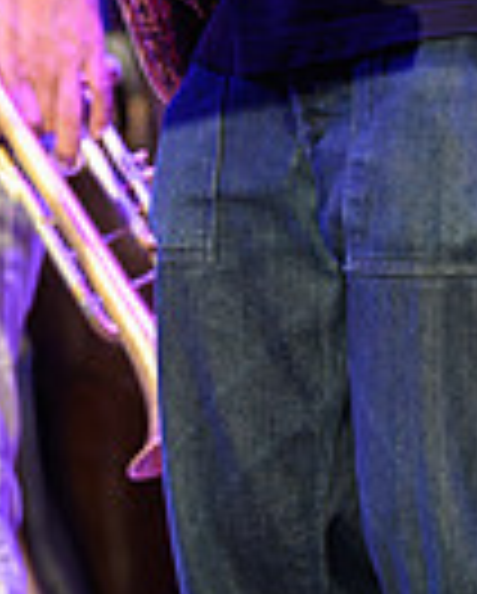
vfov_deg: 3.0
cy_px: -351
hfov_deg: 2.4
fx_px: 11268
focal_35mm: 640
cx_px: 459
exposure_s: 1/160
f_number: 4
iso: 5000
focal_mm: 200
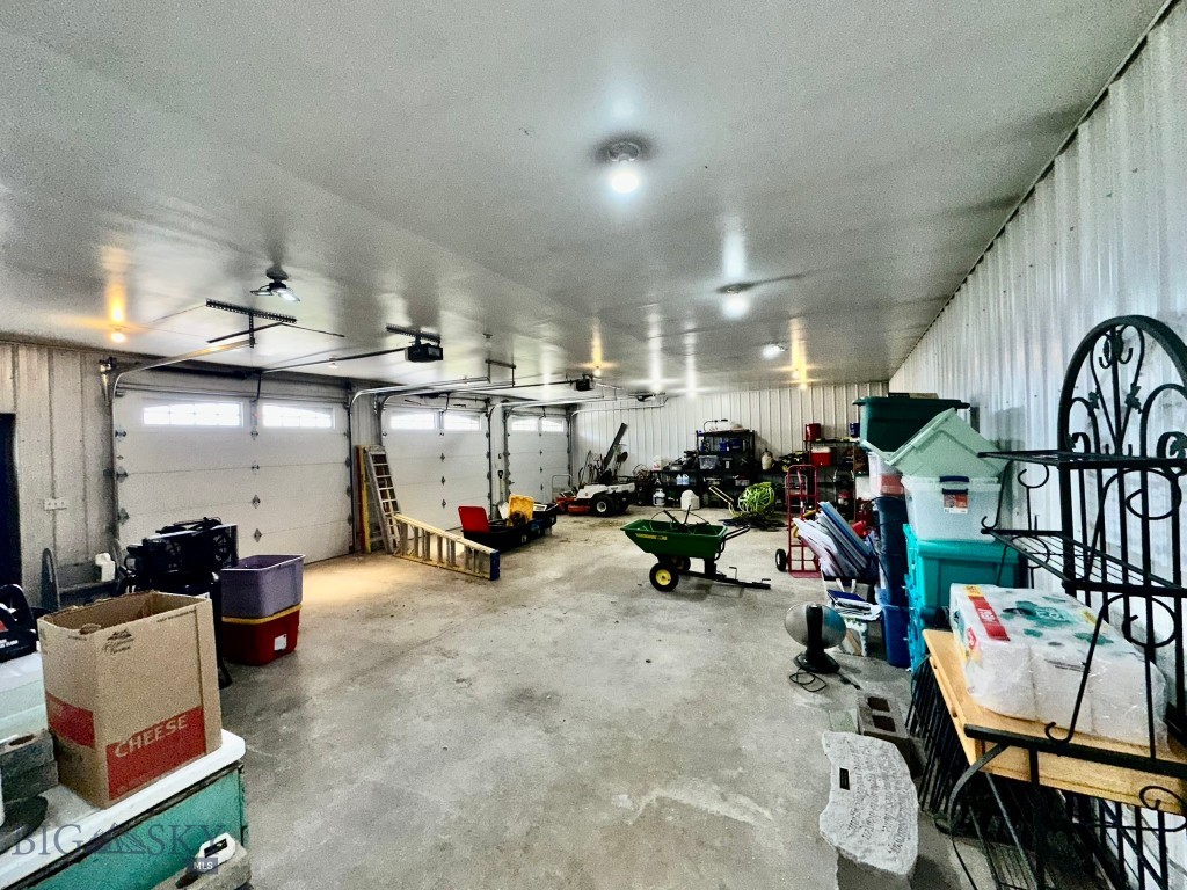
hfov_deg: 102.1
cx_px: 594
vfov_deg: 85.7
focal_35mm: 14
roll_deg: +1.4
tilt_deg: -0.4
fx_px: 480
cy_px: 445
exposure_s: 1/80
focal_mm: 2.22
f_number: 2.2
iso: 80
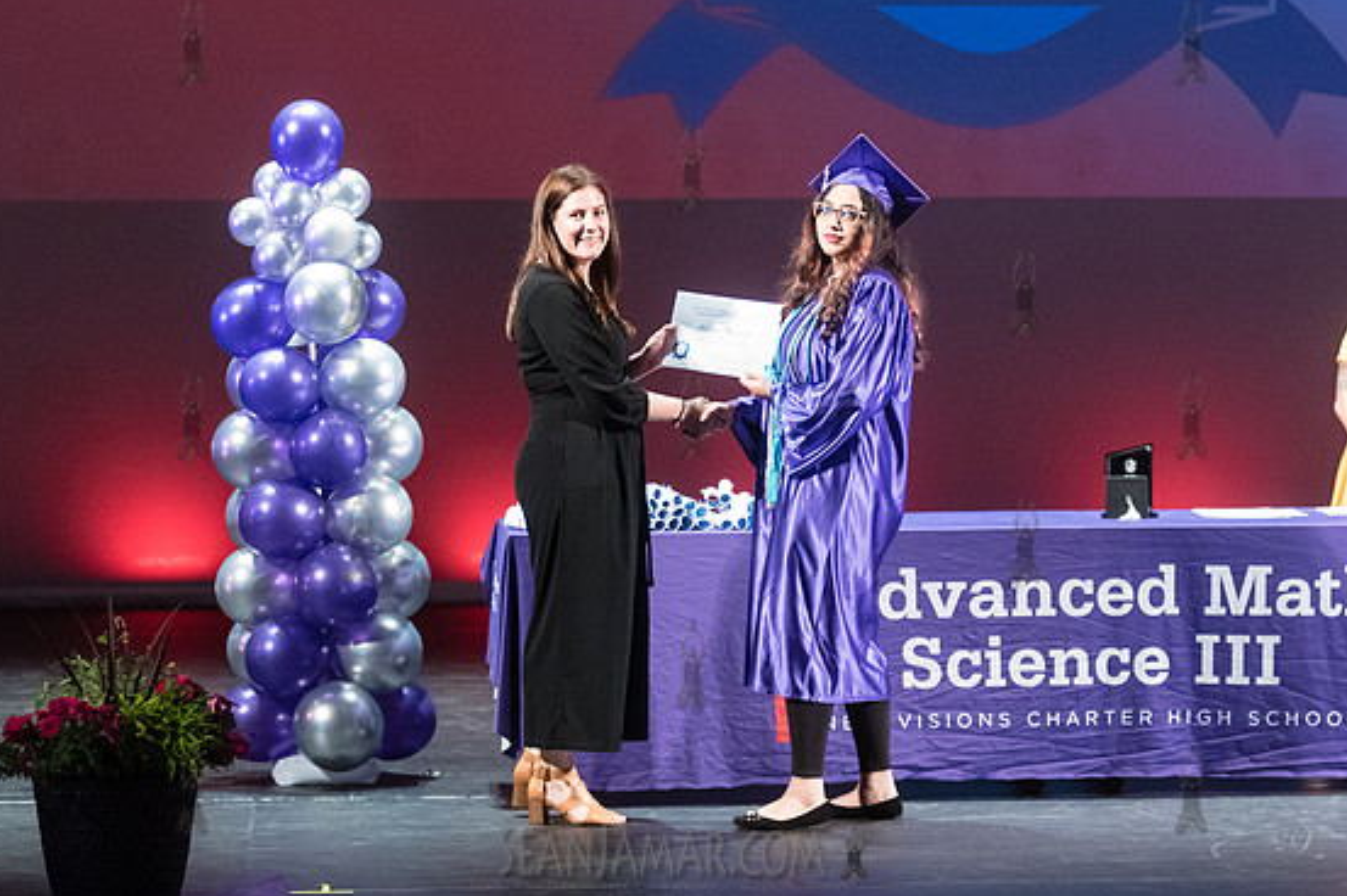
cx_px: 778
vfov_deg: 9.5
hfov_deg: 14.3
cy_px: 326
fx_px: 5385
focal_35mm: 144
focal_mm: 92
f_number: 2.8
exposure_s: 1/320
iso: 4000
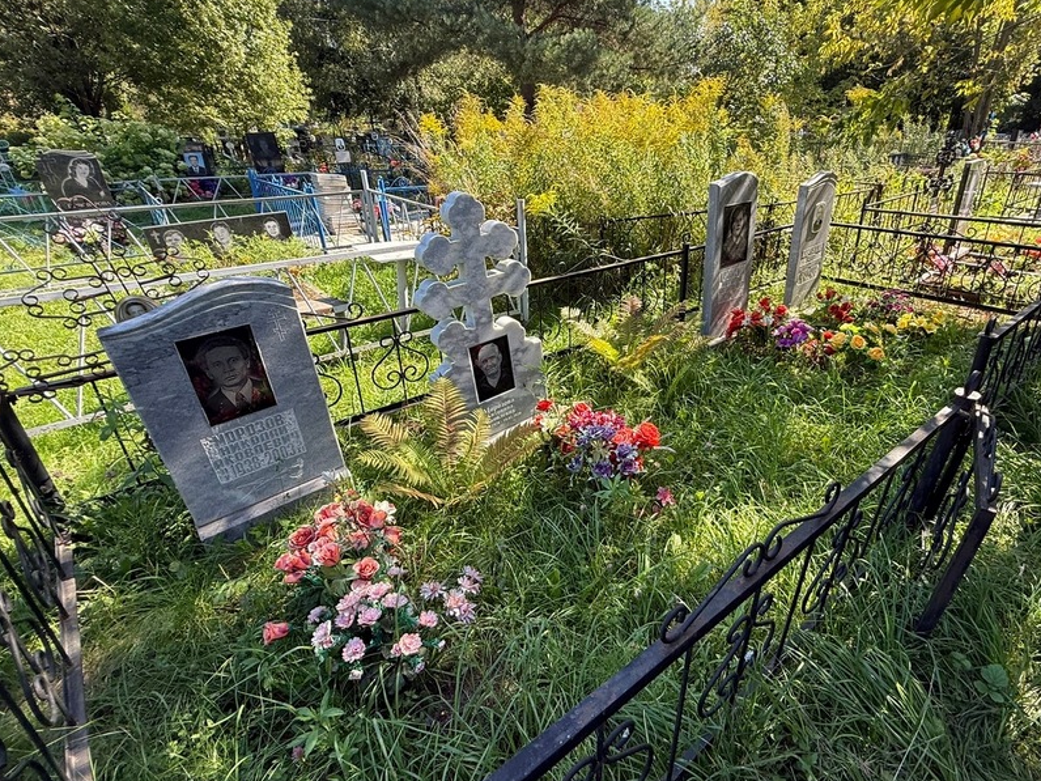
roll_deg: +0.6
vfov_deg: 71.6
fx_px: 541
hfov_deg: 87.0
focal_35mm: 18
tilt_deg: -25.2
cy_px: 378
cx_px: 607
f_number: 2.2
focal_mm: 2.22
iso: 50
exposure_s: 1/269
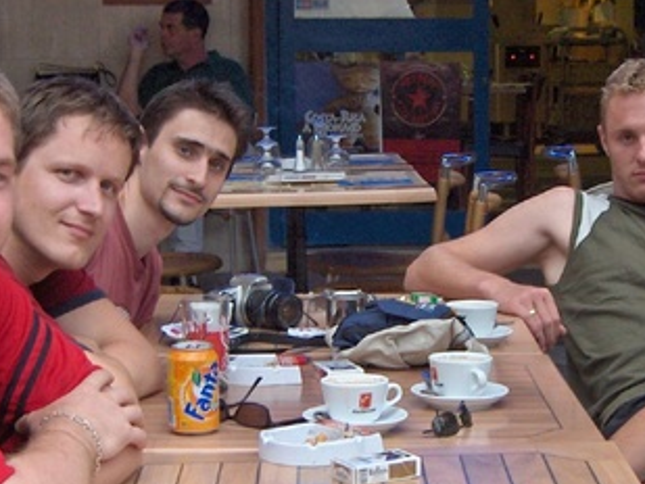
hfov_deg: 19.6
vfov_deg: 14.8
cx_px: 422
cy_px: 284
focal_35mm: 100
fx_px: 1864
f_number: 2.8
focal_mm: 8
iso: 200
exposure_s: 1/74.2
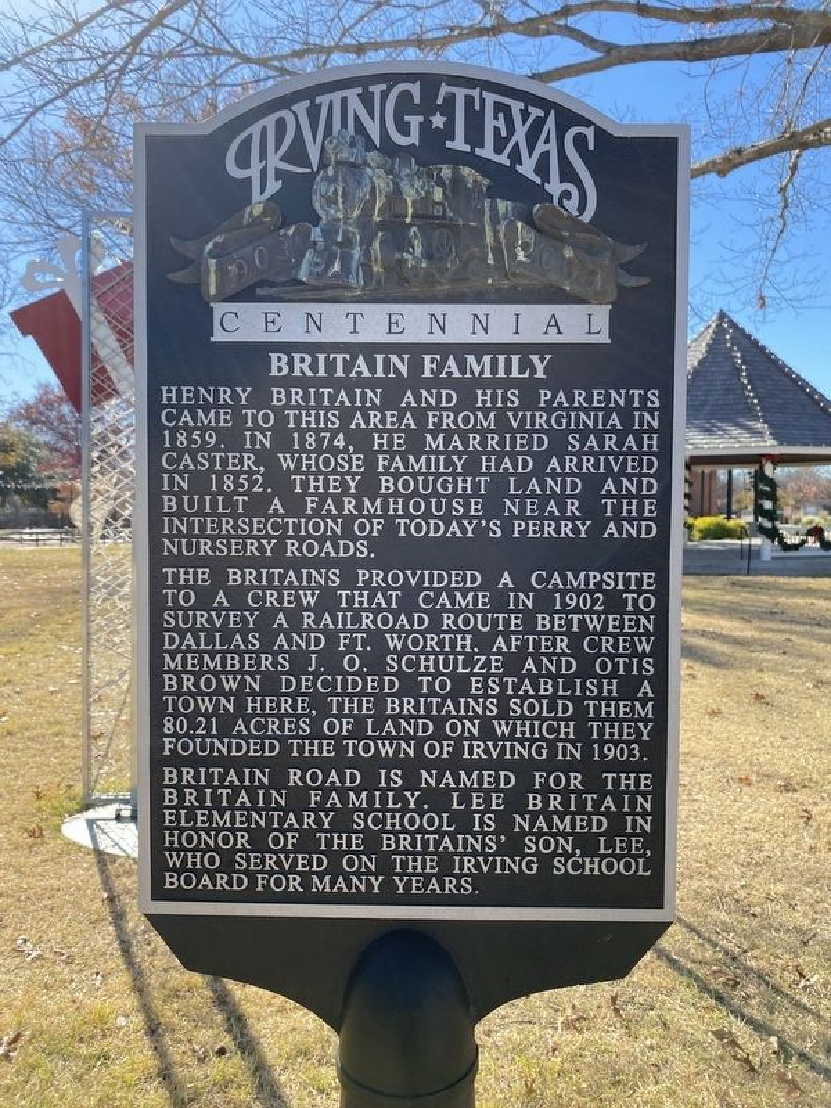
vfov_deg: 67.3
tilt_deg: -2.6
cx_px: 416
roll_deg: +0.6
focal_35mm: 26
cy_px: 554
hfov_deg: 53.1
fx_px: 832
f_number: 1.8
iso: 32
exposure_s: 1/1072
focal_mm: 4.25
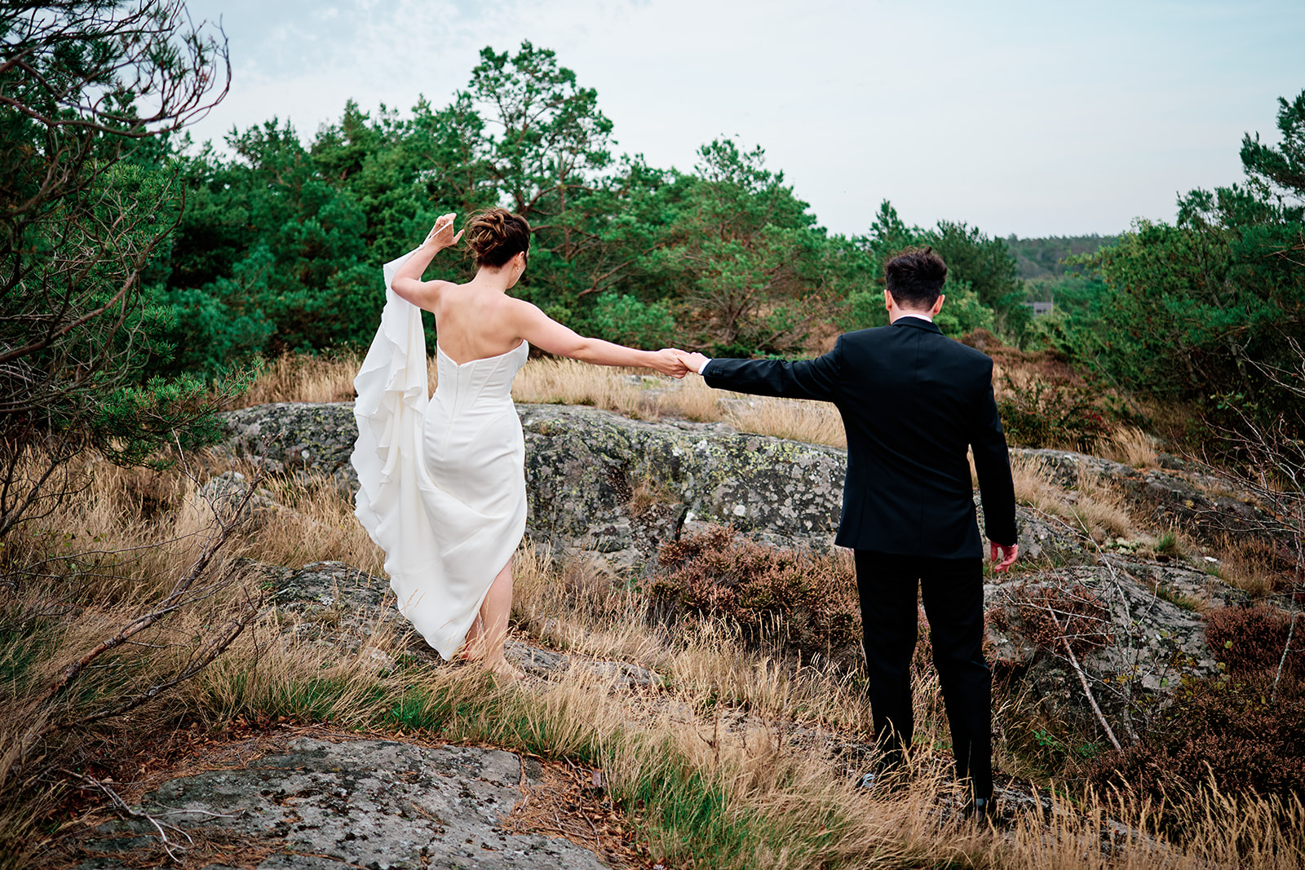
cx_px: 652
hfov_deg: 54.4
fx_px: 1269
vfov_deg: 37.9
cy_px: 435
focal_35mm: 35
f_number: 1.4
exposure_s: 1/850
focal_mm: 23
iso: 125
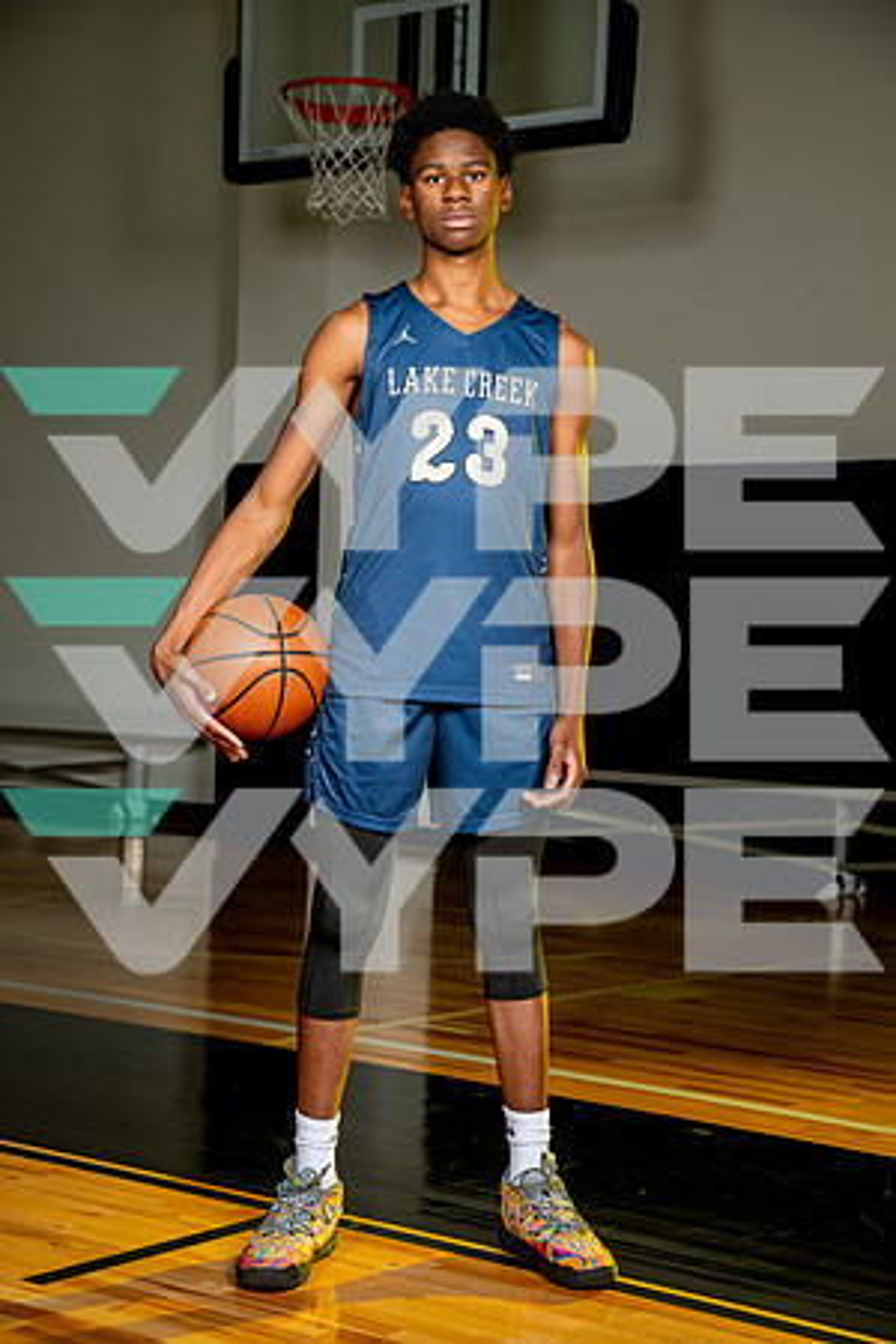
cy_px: 672
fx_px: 2613
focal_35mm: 70
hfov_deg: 19.5
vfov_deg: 28.8
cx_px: 448
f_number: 6.3
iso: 100
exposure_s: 1/200
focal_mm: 70
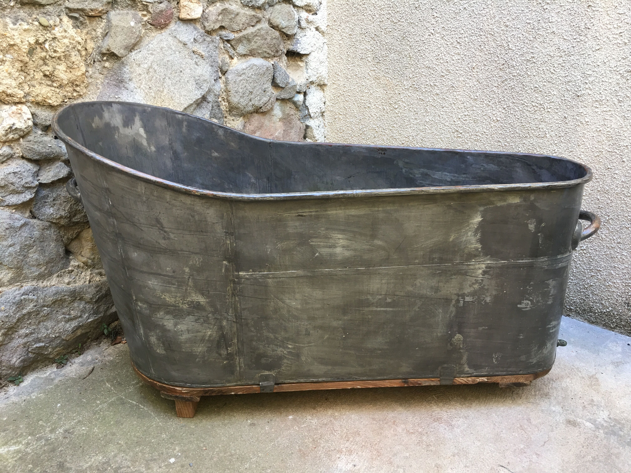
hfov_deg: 61.7
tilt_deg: -21.8
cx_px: 316
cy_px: 236
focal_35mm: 29
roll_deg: +1.1
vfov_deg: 48.2
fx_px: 529
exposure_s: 1/33
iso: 25
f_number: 2.2
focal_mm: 4.15
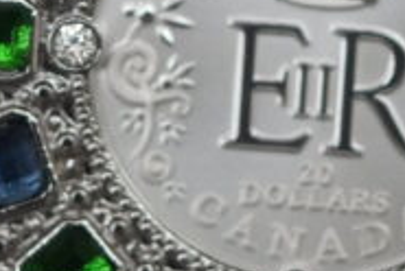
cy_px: 56
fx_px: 4924
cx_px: 282
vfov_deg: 3.2
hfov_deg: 4.7
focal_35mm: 437
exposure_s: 1/160
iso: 1600
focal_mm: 90
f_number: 3.2
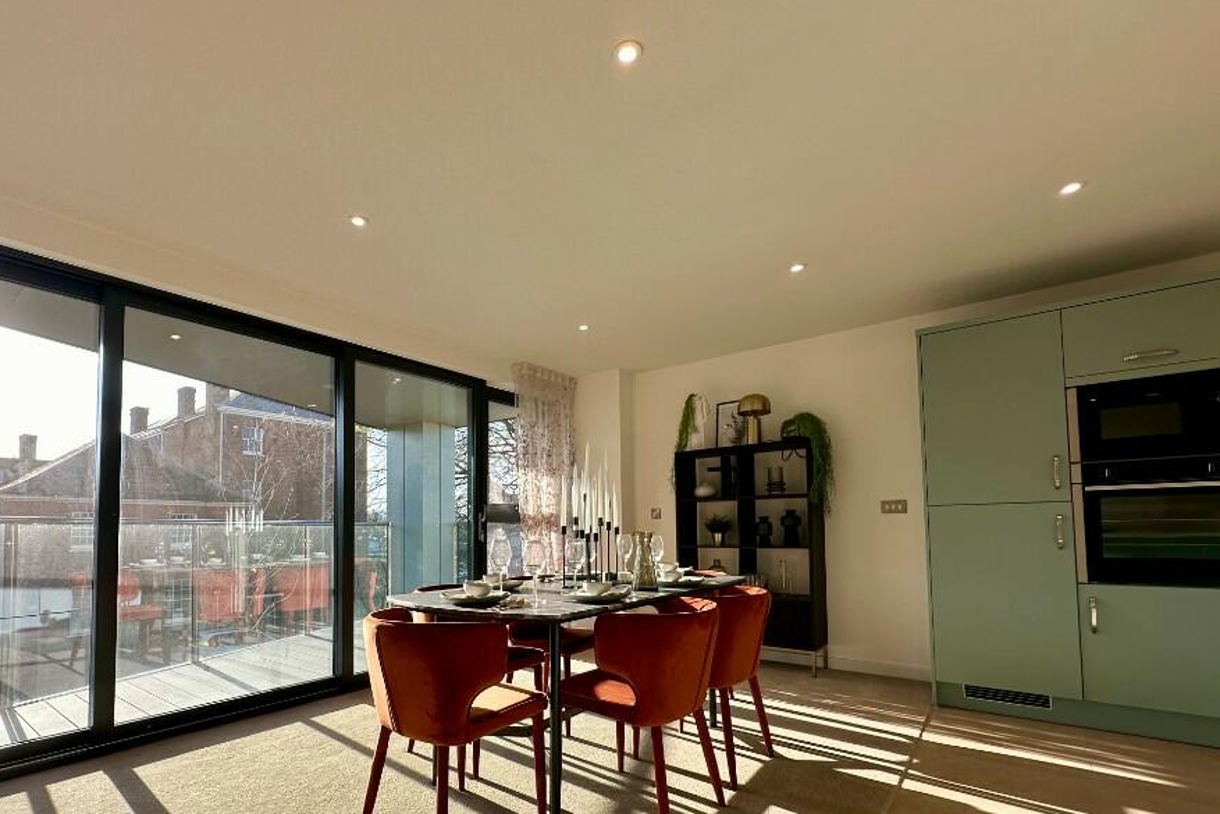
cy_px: 502
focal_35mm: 17
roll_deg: +1.0
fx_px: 576
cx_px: 541
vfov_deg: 69.5
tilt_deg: +3.3
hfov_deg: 92.9
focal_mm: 2.22
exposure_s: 1/239
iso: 40
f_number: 2.2
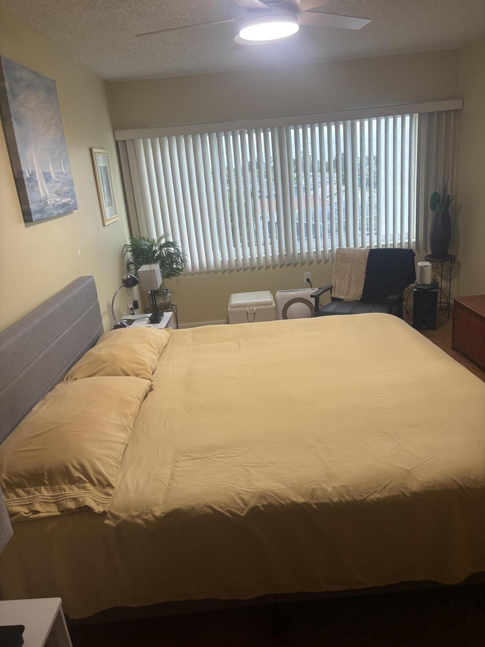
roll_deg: +7.3
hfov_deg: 53.1
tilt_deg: -14.6
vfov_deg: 67.3
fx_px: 486
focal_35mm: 26
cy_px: 324
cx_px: 242
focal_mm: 5.96
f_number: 1.6
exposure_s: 1/60
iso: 100
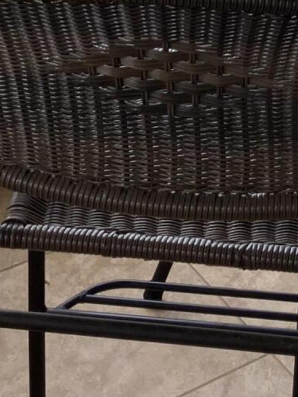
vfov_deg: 14.7
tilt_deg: -12.0
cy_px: -377
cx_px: 272
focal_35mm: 112
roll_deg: -0.6
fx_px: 1286
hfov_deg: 13.1
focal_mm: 3.99
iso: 32
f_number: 1.8
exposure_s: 1/600
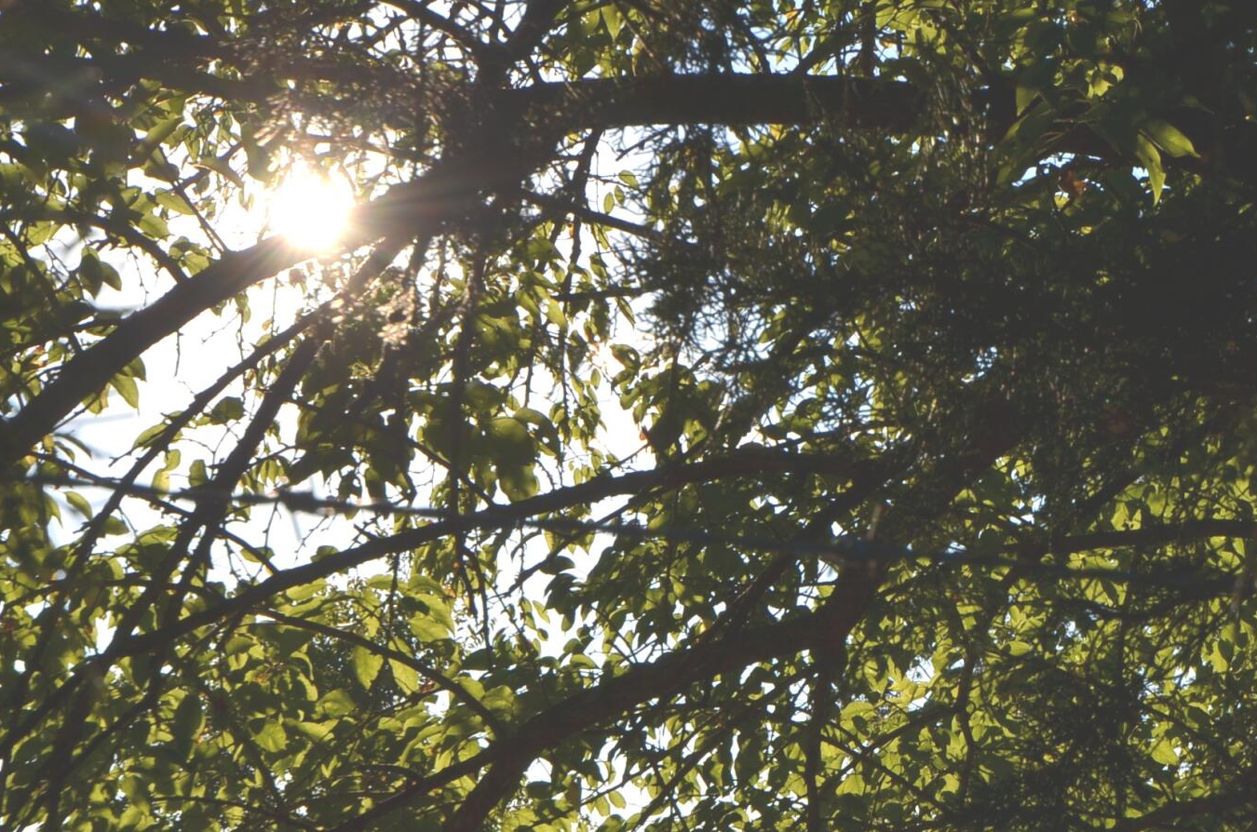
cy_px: 844
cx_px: 939
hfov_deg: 25.1
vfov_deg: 16.6
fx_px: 2787
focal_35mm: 80
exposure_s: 1/400
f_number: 10
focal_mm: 24
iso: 100
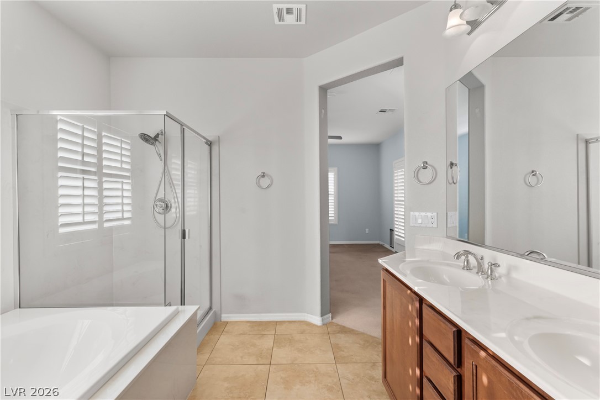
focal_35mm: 18
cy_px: 200
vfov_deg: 67.4
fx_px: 300
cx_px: 300
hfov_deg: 90.0
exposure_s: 1/60
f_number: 8
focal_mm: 18
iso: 400
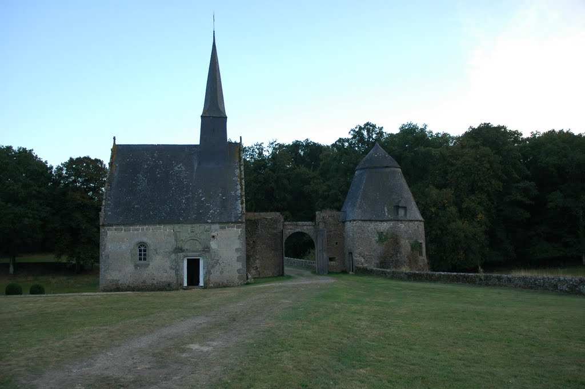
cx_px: 292
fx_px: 585
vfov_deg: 36.8
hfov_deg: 53.2
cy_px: 194
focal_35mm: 36
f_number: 3.8
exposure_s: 1/60
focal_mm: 24
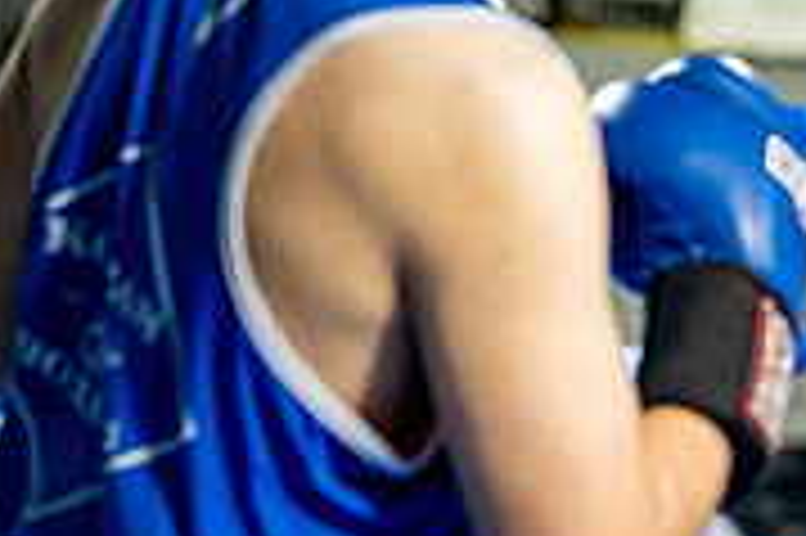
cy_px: 390
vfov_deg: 5.7
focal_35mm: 240
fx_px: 5368
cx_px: 905
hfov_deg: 8.5
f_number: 2
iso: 4000
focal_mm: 74
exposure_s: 1/800
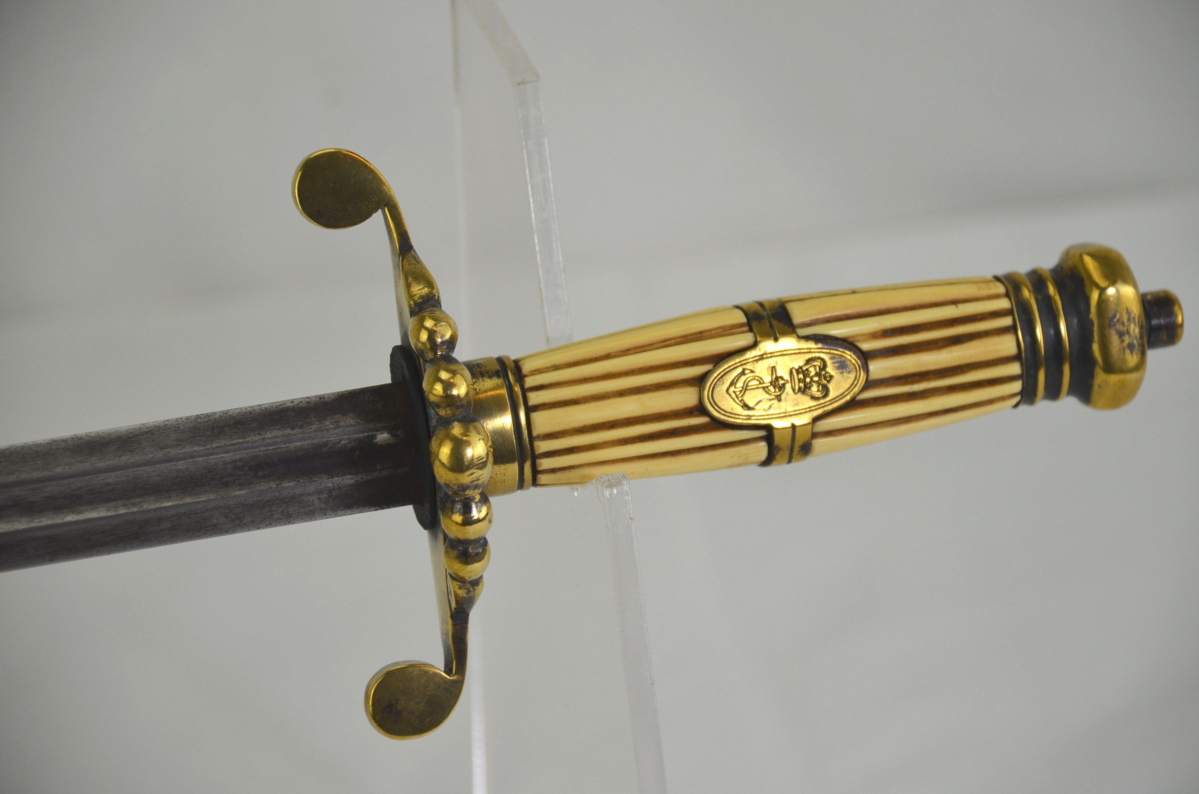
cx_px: 600
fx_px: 5584
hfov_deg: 12.3
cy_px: 397
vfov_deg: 8.1
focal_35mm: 168
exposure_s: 1/500
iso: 400
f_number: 5.6
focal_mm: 112
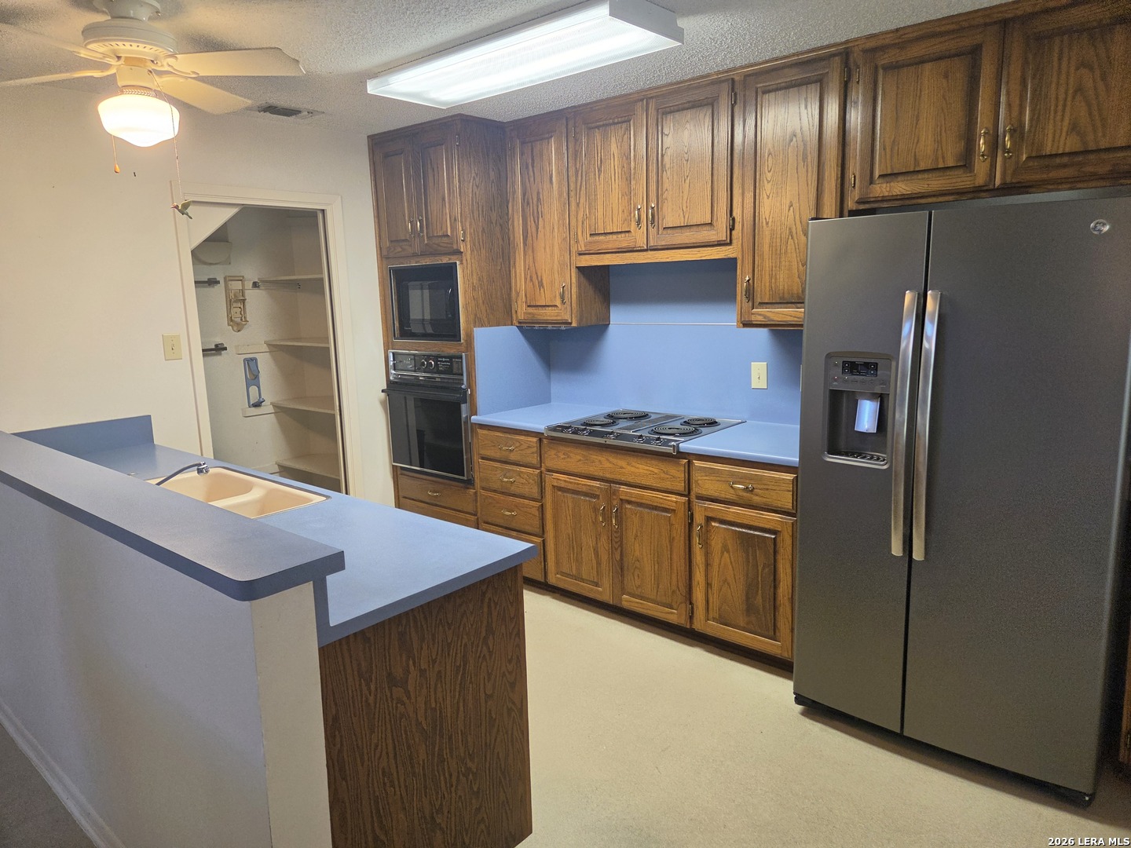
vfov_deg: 58.9
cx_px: 566
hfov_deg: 73.9
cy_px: 424
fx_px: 751
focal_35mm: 23
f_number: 1.8
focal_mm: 5.4
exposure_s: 1/120
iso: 100
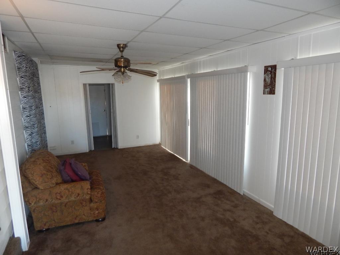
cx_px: 170
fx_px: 216
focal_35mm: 22
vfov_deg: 61.1
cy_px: 128
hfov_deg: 76.4
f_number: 3
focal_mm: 4
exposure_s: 1/30
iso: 200
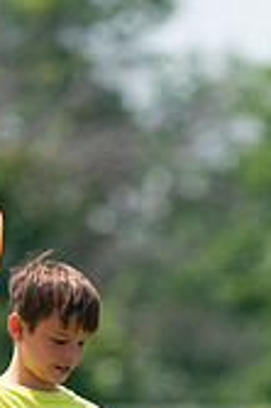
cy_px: 525
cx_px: 215
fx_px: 15286
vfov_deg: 1.5
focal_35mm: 1351
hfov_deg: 1.0
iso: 1250
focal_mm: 500
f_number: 6.3
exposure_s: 1/4000
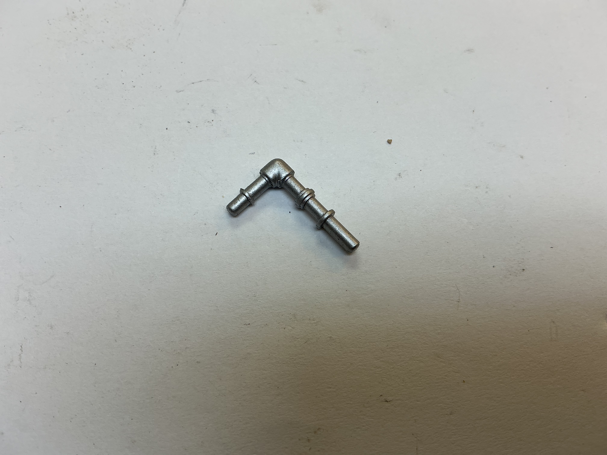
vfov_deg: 48.2
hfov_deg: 61.7
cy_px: 228
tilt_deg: -72.2
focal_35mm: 29
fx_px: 509
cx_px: 304
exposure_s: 1/120
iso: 25
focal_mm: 3
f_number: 1.8
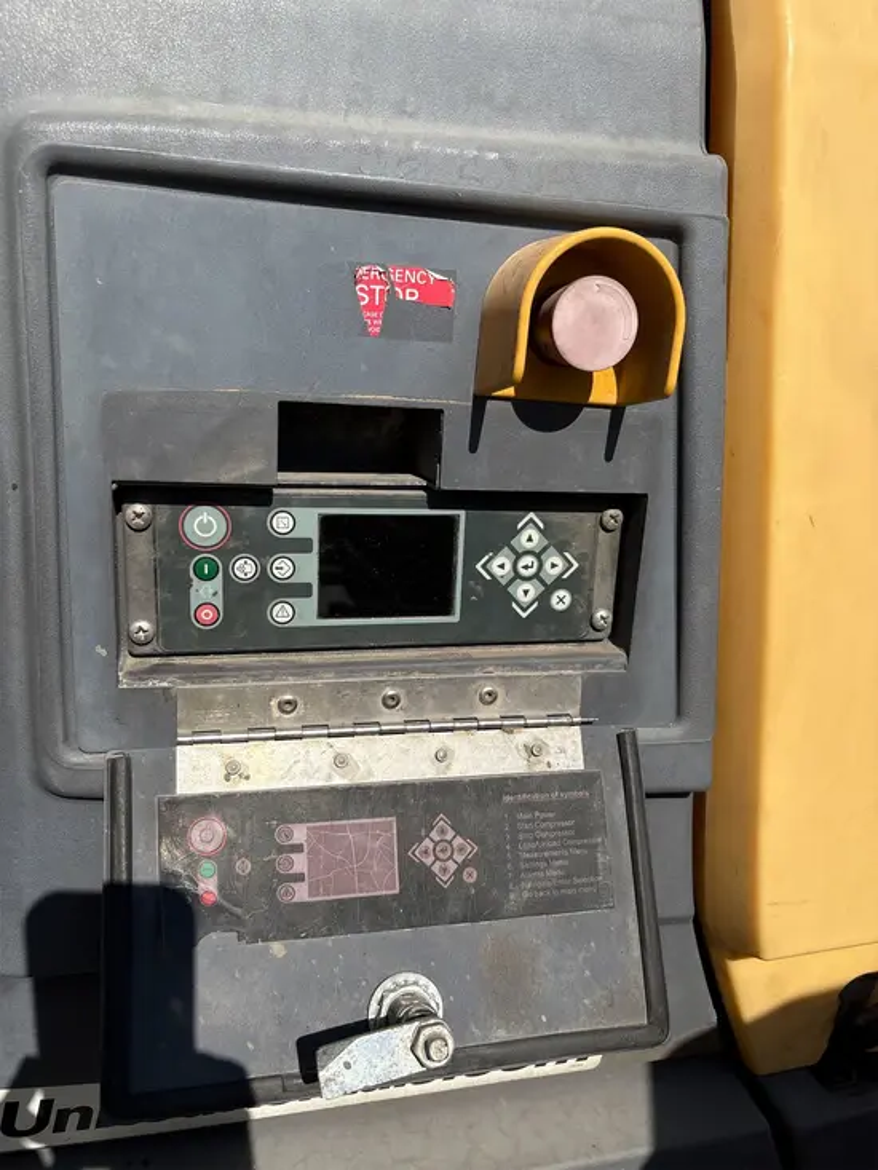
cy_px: 585
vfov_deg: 67.3
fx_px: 879
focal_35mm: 26
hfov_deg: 53.1
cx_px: 439
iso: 80
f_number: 1.6
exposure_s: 1/7813
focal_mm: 5.96
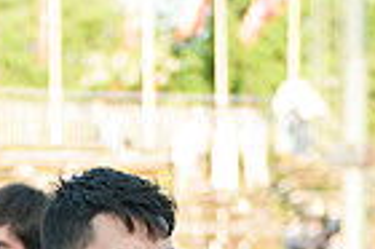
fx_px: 3350
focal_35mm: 322
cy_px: 510
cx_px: -378
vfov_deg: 4.2
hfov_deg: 6.2
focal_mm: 52
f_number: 2.8
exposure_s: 1/640
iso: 400
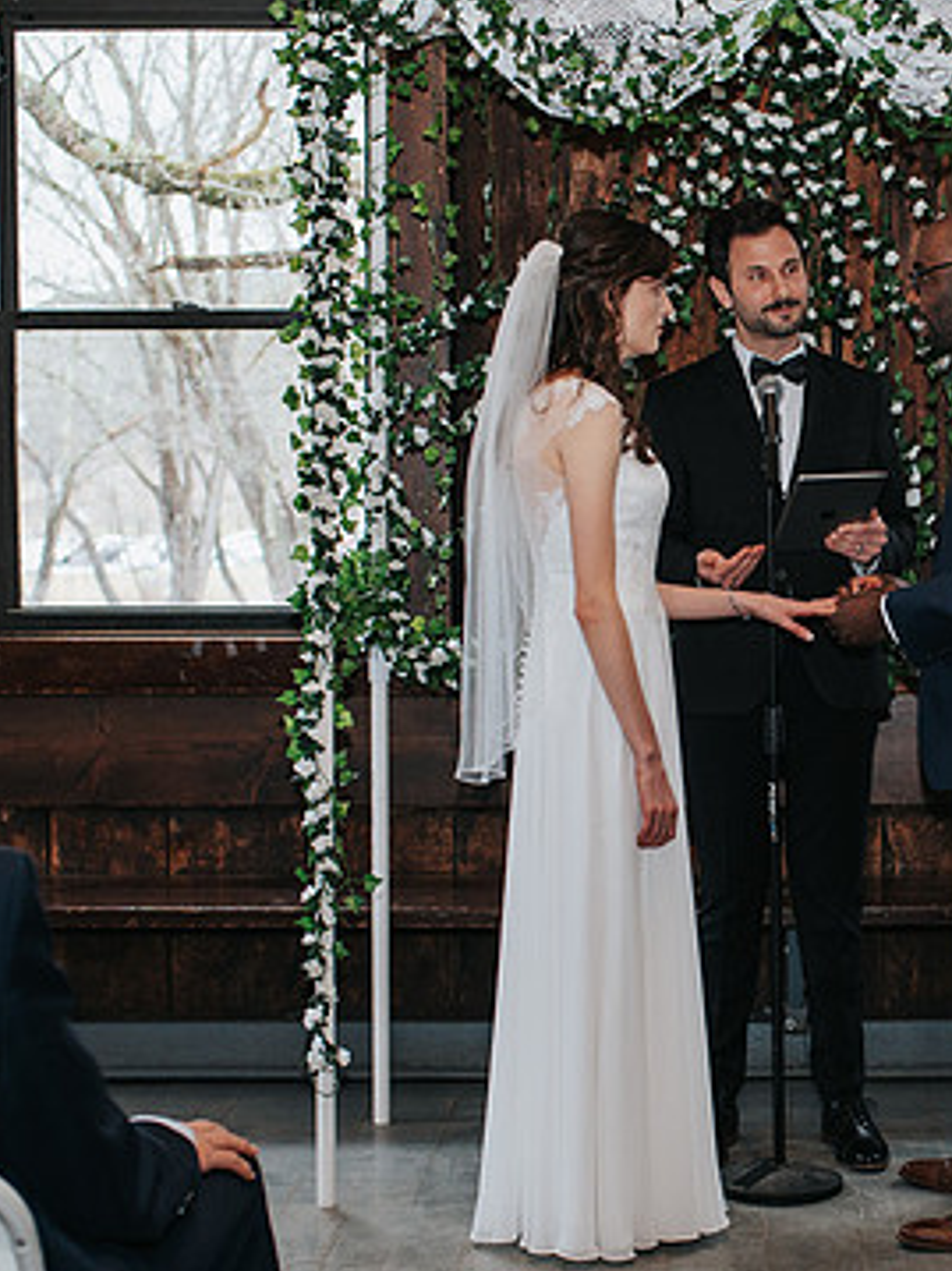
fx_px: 2972
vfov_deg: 24.1
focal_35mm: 81
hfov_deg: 17.9
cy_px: 729
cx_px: 857
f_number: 2.8
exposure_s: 1/160
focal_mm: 35
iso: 1000
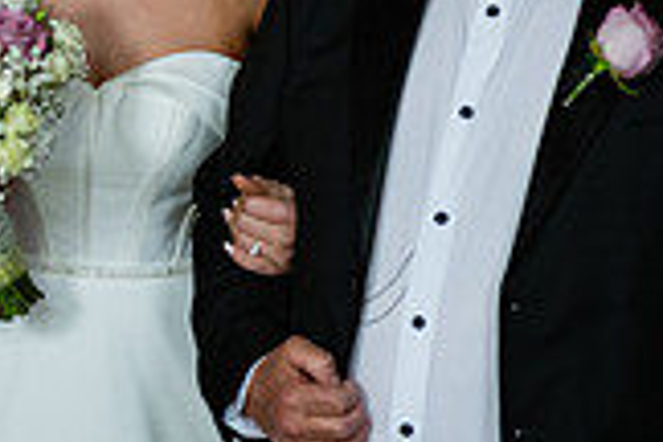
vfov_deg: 6.8
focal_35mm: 201
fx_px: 3701
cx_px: -4
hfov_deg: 10.2
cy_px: 72
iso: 800
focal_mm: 56
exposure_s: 1/160
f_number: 3.5
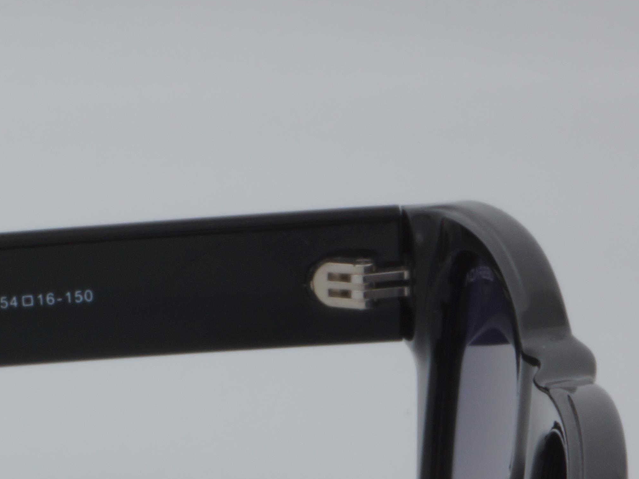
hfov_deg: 8.9
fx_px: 3987
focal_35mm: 216
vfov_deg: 6.8
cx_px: -302
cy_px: 598
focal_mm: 50
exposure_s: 1/4
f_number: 32
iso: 100
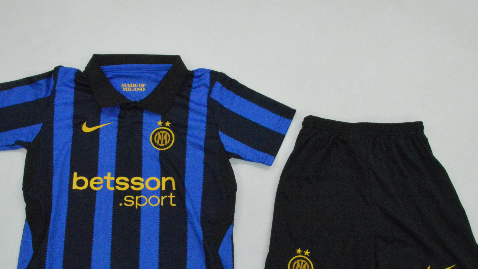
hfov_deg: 46.7
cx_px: 228
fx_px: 554
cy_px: 177
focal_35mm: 44
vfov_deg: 27.1
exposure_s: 1/200
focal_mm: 21
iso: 6400
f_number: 25
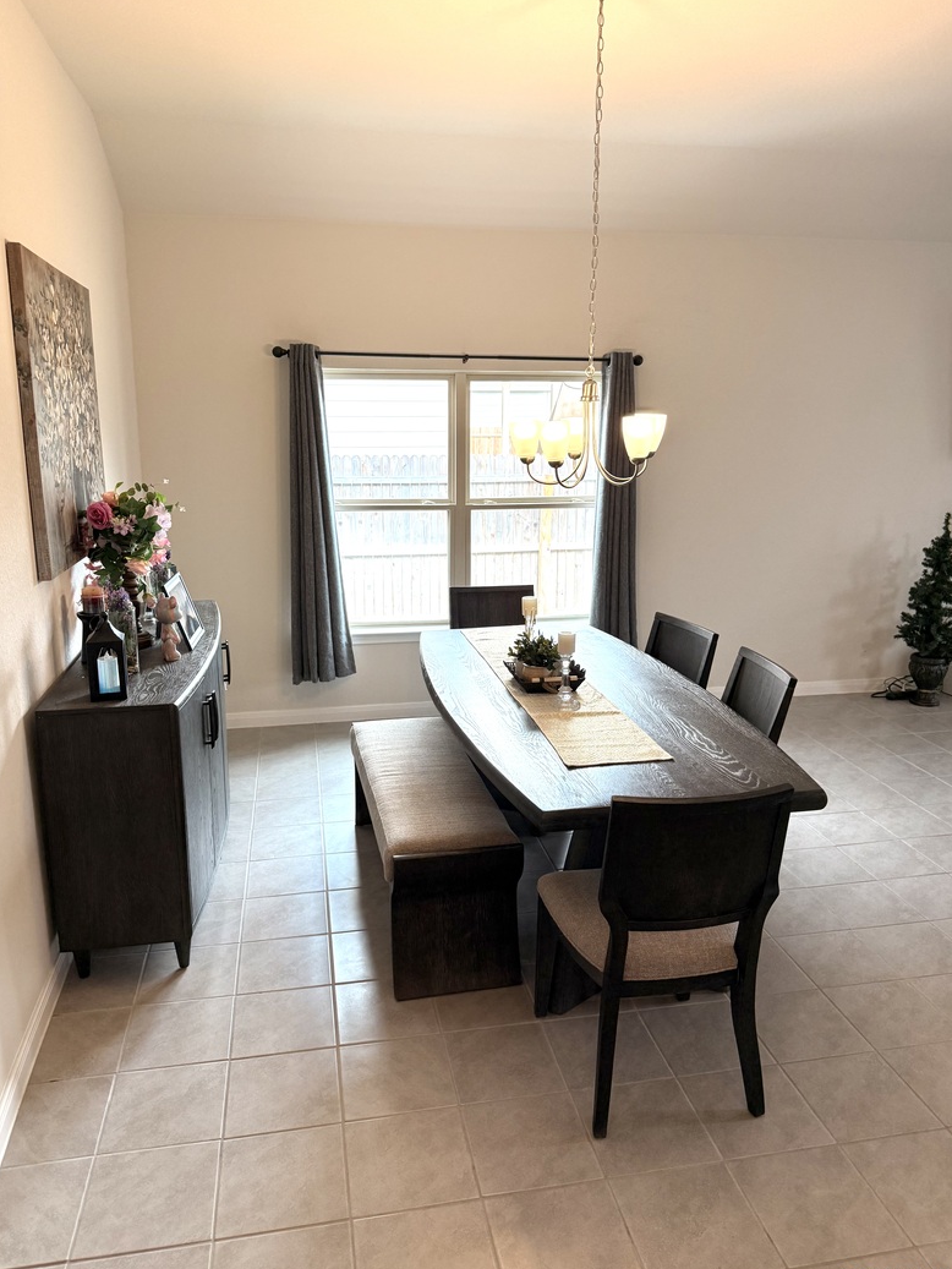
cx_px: 471
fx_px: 917
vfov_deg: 69.4
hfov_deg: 54.9
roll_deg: -0.6
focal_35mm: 25
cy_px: 625
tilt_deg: -12.9
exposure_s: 1/172
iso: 200
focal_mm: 6.76
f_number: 1.78
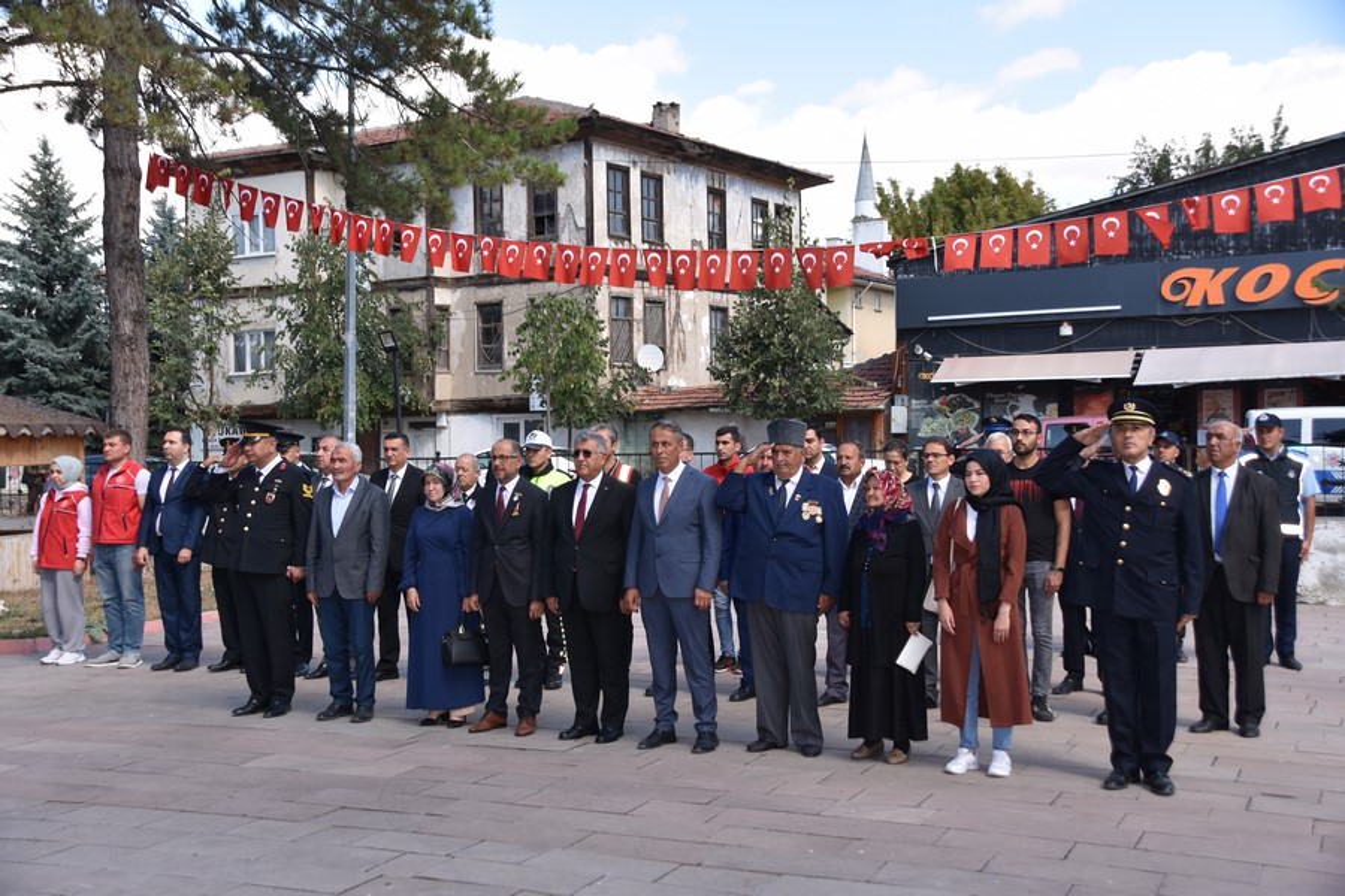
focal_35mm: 39
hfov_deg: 49.6
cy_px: 448
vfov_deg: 34.2
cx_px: 672
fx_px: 1457
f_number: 6.3
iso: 100
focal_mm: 26
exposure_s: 1/160
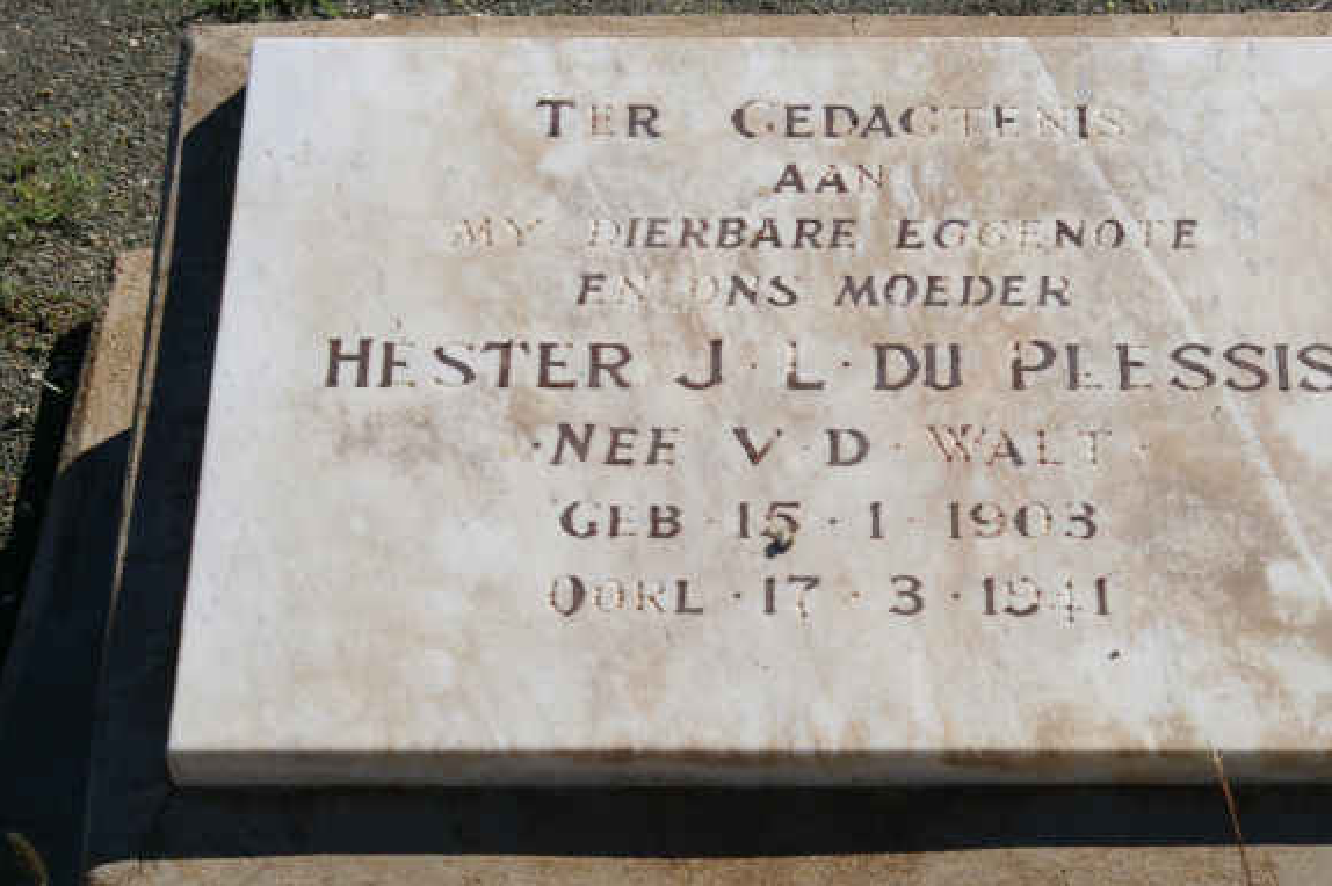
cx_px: 838
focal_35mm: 105
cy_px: 550
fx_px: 3876
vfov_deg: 13.0
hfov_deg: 19.5
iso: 200
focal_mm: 43
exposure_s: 1/350
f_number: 11
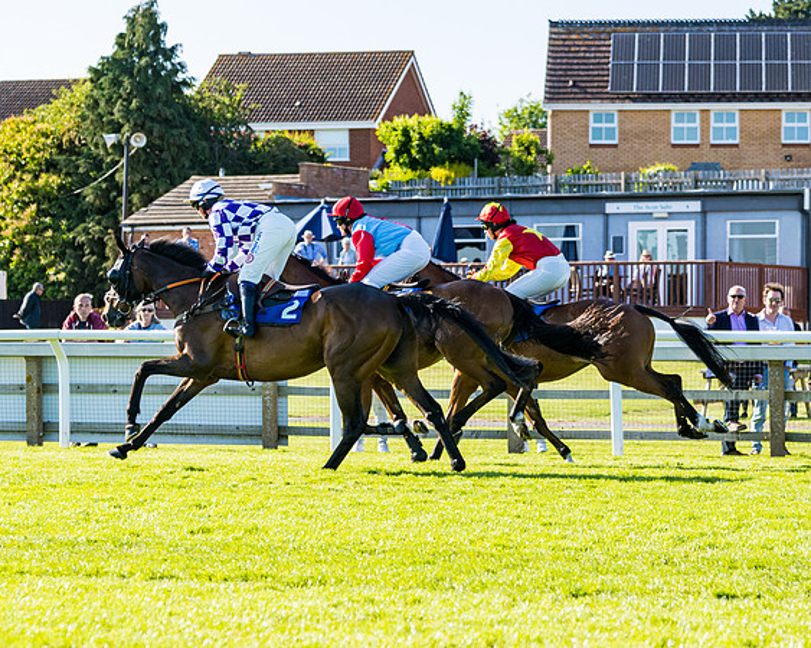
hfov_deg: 15.3
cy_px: 419
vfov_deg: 12.3
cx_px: 415
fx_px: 3016
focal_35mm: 126
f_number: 4
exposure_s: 1/1600
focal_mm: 70
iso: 200
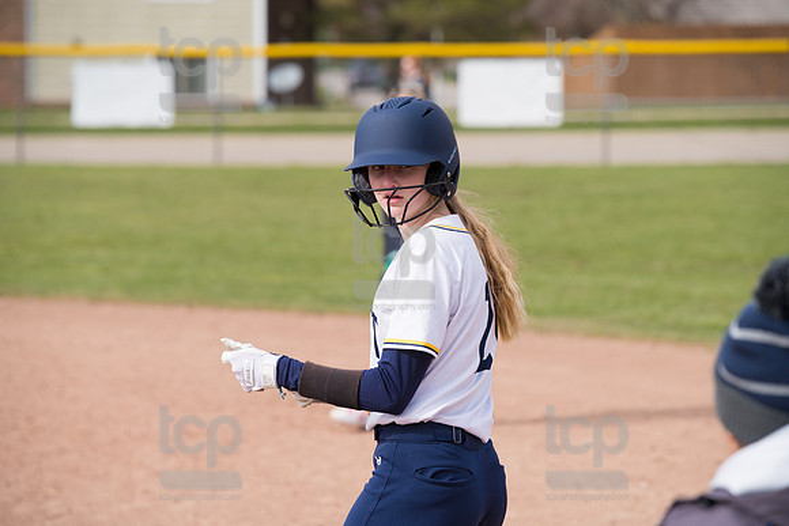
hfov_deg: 10.3
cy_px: 263
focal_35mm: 200
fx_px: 4384
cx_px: 394
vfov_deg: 6.9
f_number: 5.6
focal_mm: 200
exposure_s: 1/1600
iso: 400
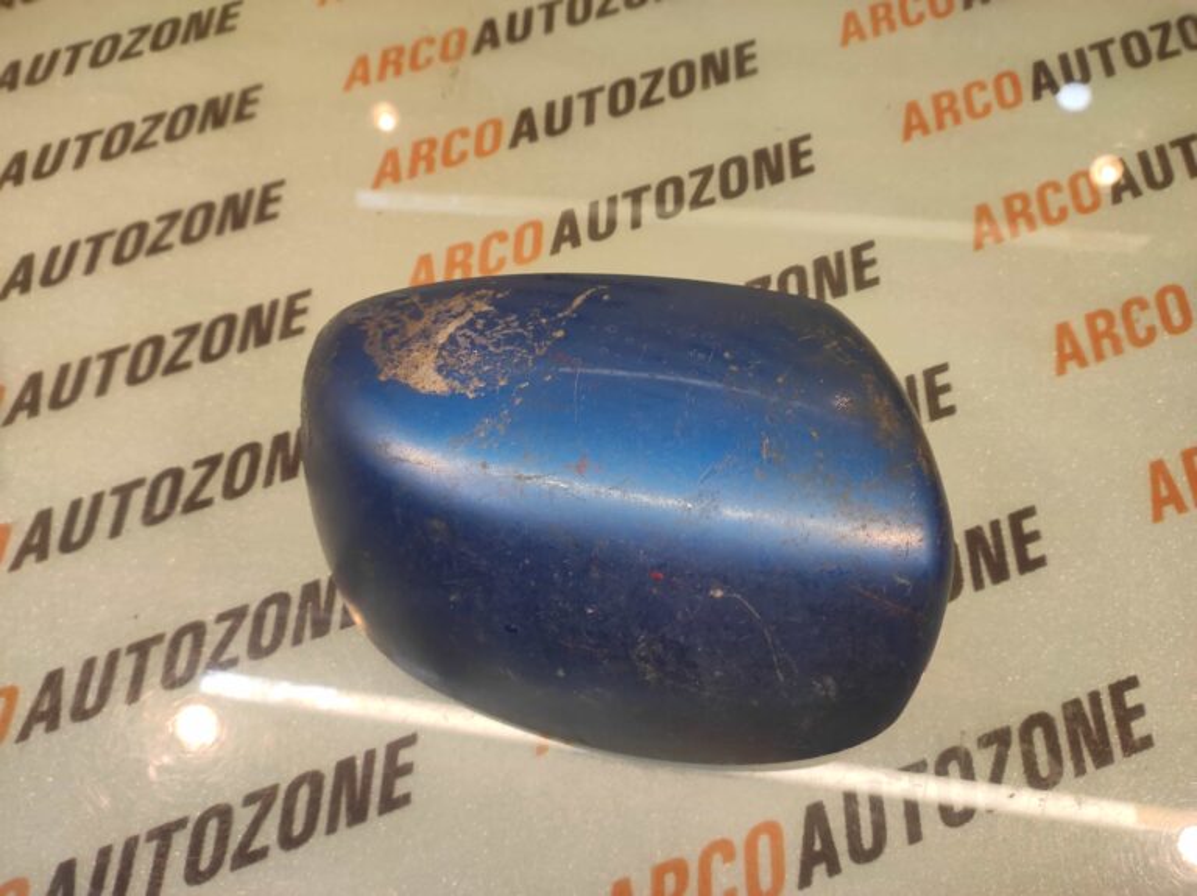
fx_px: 587
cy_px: 448
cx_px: 598
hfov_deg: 91.1
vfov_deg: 74.7
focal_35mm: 17
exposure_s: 1/33
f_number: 1.79
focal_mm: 4.74
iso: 114
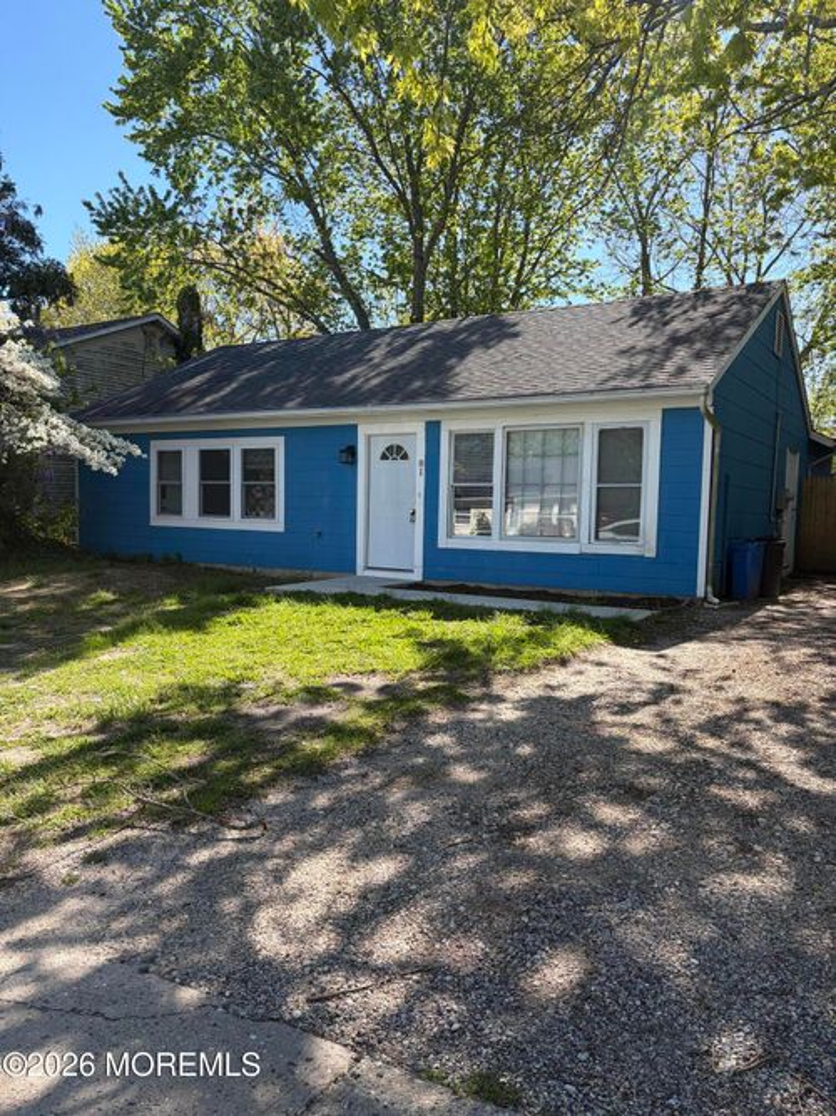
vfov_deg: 67.3
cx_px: 418
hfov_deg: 53.0
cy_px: 558
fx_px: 837
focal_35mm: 26
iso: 50
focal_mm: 5.96
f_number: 1.6
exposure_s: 1/1287
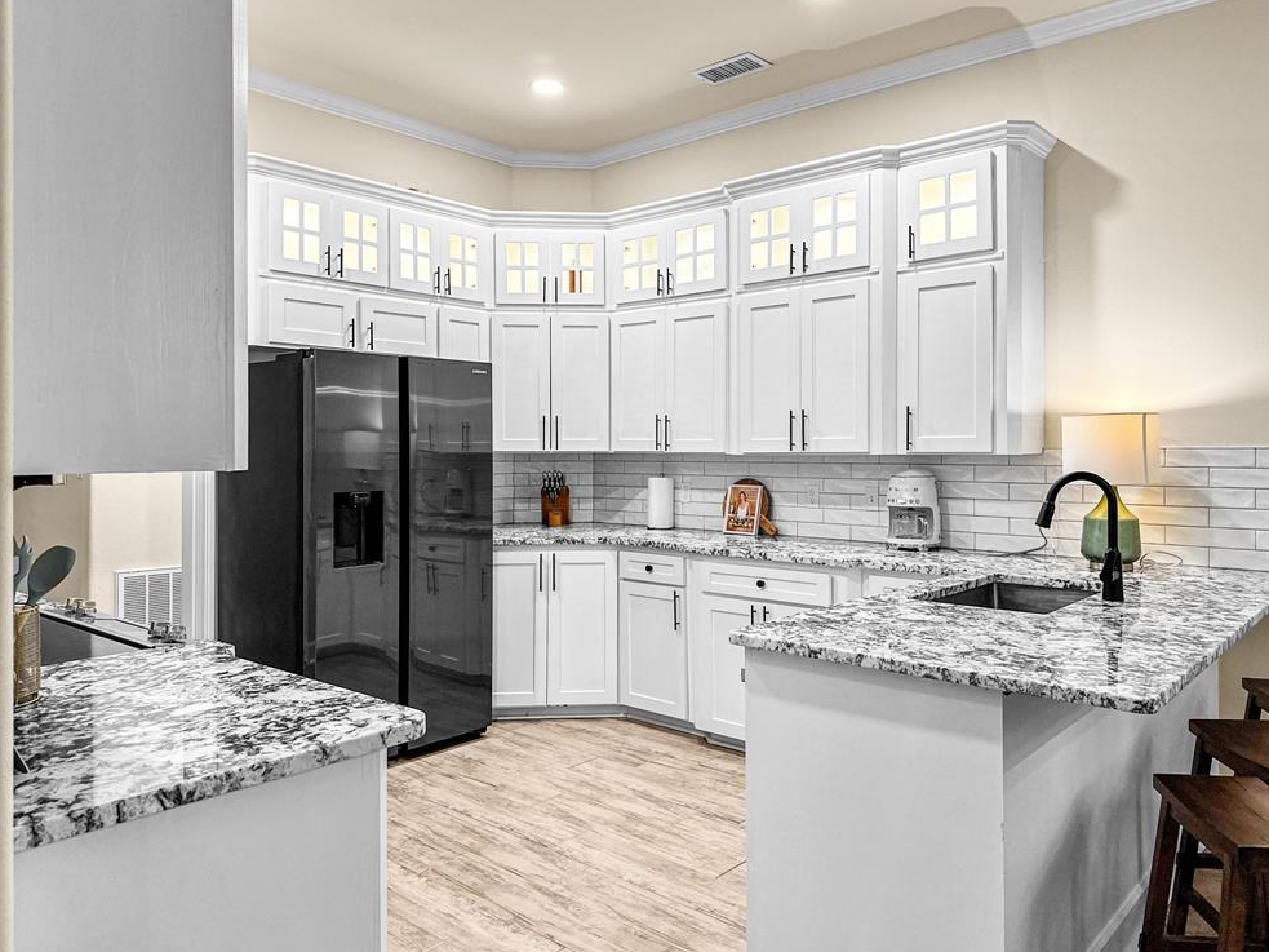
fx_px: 916
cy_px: 481
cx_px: 645
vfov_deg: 54.9
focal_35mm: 25
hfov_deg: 69.4
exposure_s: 1/120
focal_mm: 6.86
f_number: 1.8
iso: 200
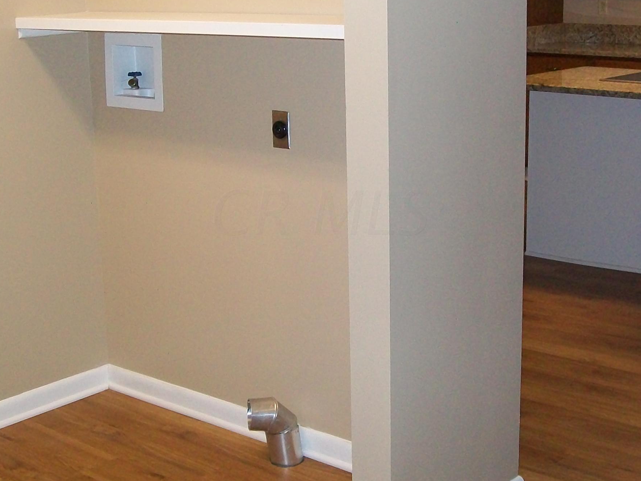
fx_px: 1130
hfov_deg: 31.7
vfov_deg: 24.0
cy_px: 212
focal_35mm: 61
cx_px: 320
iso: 160
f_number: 2.7
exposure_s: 1/60
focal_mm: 6
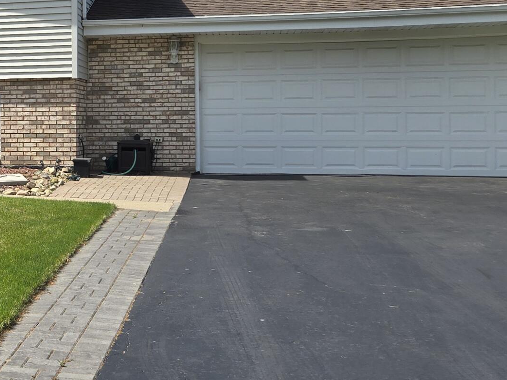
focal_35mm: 65
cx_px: -53
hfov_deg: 27.3
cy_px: 132
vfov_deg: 22.5
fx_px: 952
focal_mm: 5.4
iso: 25
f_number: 1.8
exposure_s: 1/1770
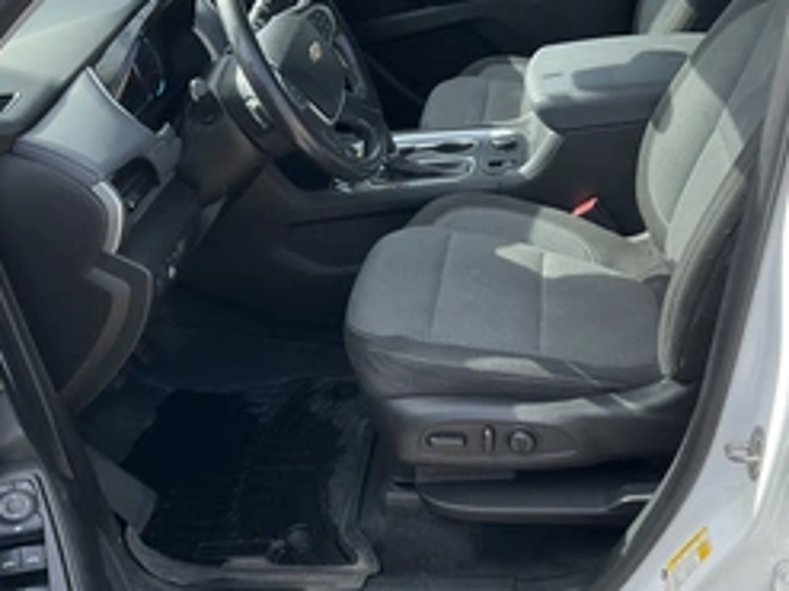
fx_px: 1071
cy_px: 374
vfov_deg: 30.7
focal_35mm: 47
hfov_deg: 40.4
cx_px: 367
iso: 25
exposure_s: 1/380
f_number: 1.8
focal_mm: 3
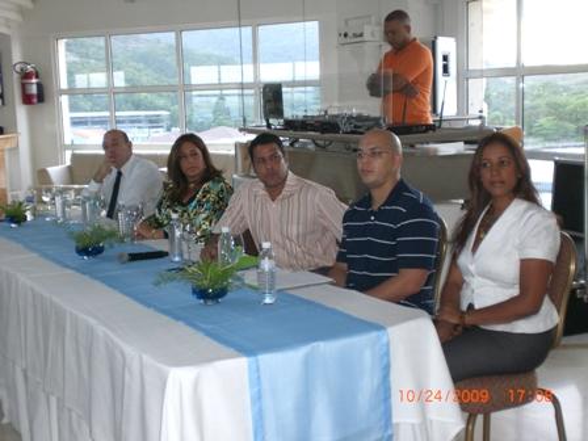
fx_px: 866
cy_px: 220
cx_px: 294
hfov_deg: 37.5
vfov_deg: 28.6
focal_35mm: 51
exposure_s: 1/60
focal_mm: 8.44
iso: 200
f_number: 3.6
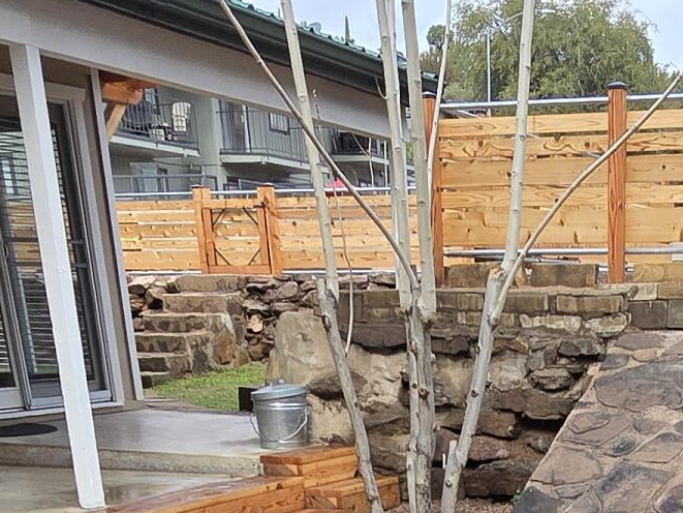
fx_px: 1164
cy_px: 908
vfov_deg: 19.2
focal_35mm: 59
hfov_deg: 31.7
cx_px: 561
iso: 50
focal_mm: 2.2
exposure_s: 1/607
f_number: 2.2
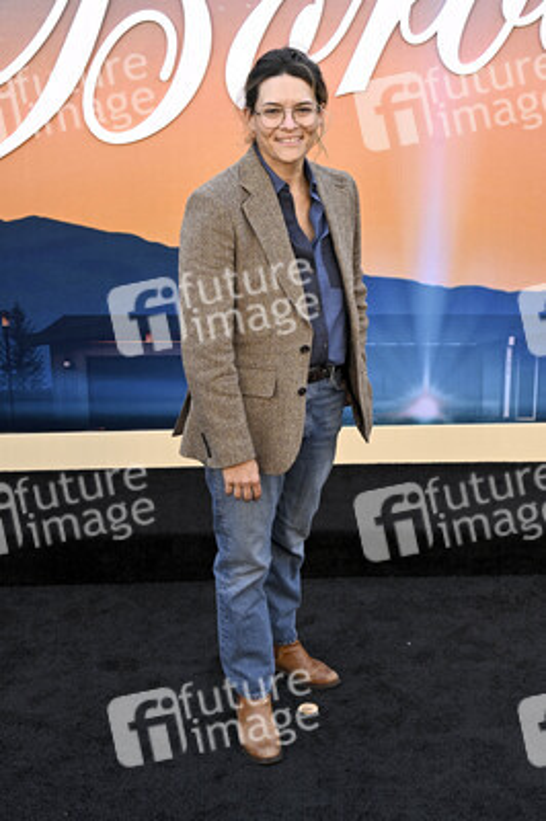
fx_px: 1003
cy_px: 410
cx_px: 273
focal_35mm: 44
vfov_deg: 44.5
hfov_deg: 30.5
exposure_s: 1/320
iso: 640
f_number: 7.1
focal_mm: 44
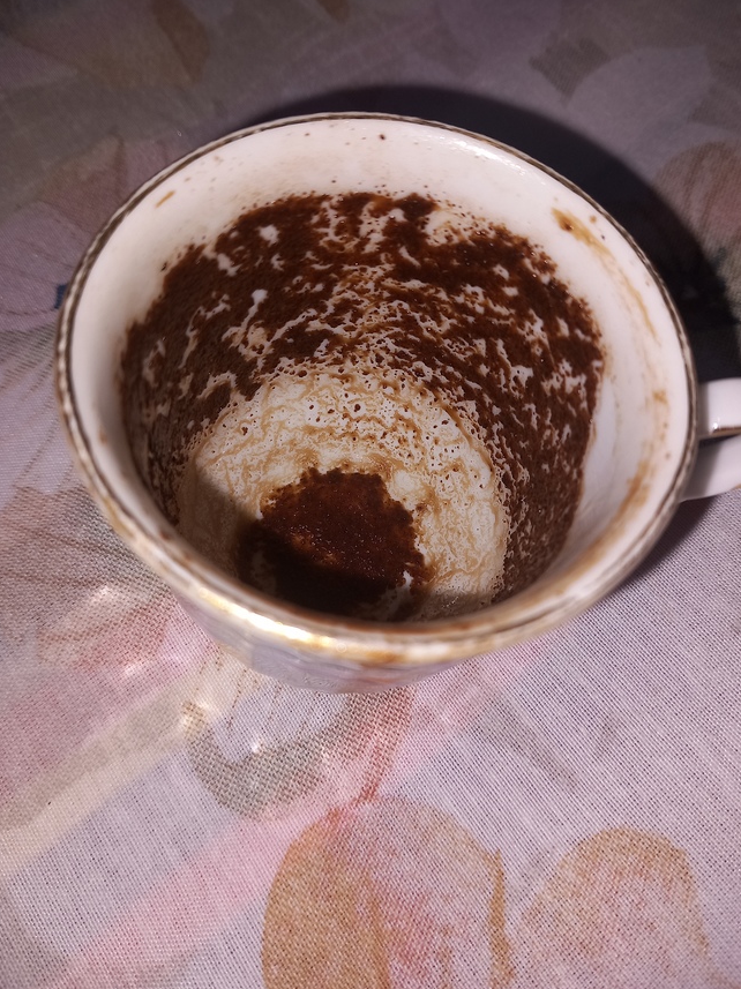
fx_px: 828
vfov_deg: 61.6
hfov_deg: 48.2
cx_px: 376
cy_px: 465
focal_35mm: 29
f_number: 1.8
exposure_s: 1/100
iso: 25
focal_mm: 4
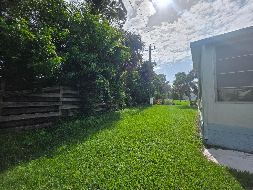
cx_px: 126
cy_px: 95
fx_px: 95
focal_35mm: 13
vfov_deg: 89.9
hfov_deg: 106.2
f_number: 1.9
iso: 40
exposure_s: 1/5271
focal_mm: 2.2
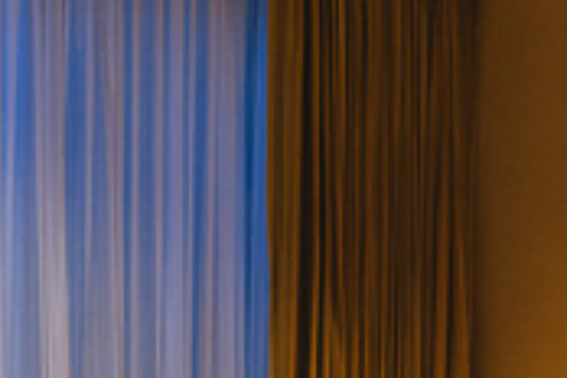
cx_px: 346
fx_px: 2205
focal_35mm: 140
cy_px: 558
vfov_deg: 9.5
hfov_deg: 14.6
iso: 1600
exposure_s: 1/200
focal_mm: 35
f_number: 2.5
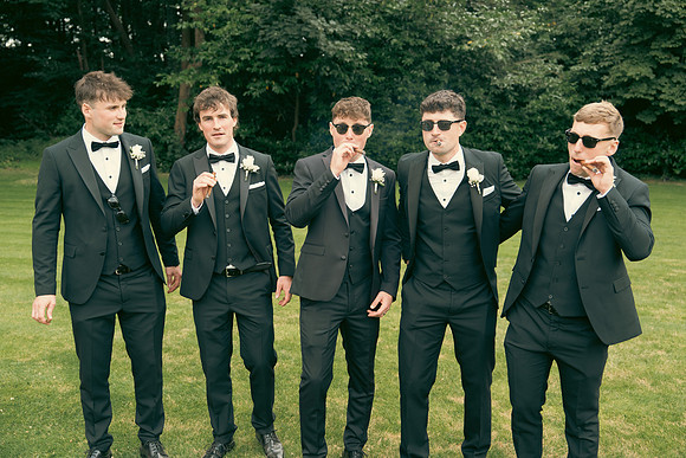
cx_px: 343
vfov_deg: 36.0
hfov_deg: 51.9
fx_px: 705
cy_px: 229
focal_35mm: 37
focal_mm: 37
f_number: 3.5
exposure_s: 1/320
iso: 250
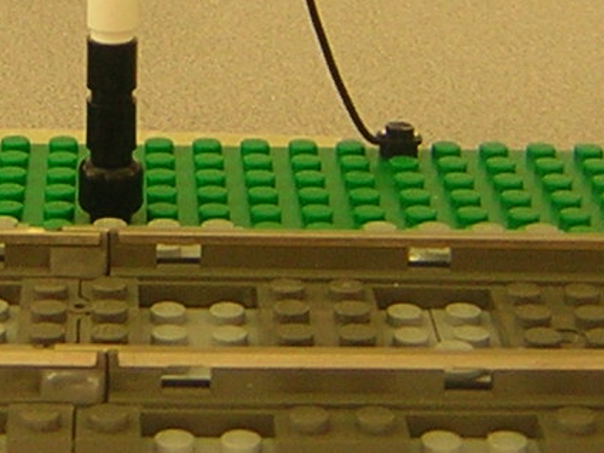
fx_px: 2373
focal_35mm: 136
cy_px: -101
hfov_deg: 14.4
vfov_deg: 10.7
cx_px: 141
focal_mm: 4.7
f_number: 2.6
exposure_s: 1/13.2
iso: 50
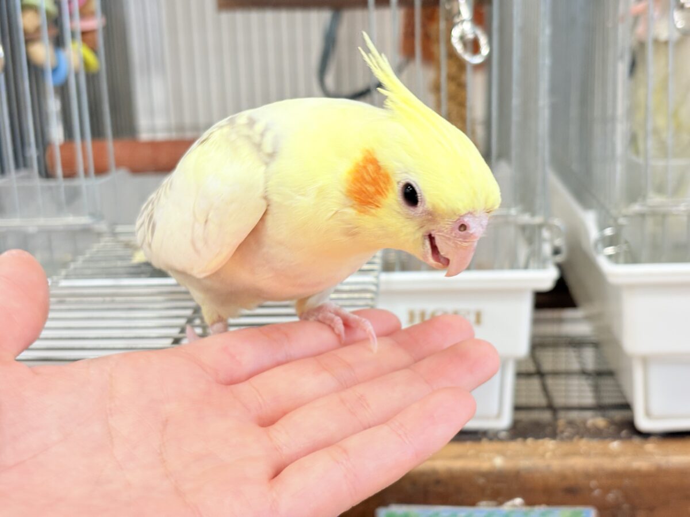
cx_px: 345
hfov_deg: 36.8
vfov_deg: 28.0
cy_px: 258
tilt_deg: -12.5
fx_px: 1037
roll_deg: +3.3
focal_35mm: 52
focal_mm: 5.96
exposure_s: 1/50
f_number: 1.6
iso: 50
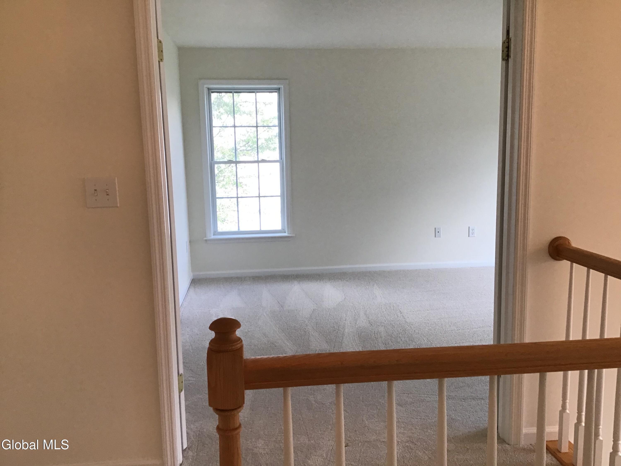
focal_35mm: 31
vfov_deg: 45.4
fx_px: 556
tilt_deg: -7.2
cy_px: 233
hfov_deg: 58.4
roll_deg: +0.6
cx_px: 310
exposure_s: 1/33
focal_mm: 3.3
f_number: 2.4
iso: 25
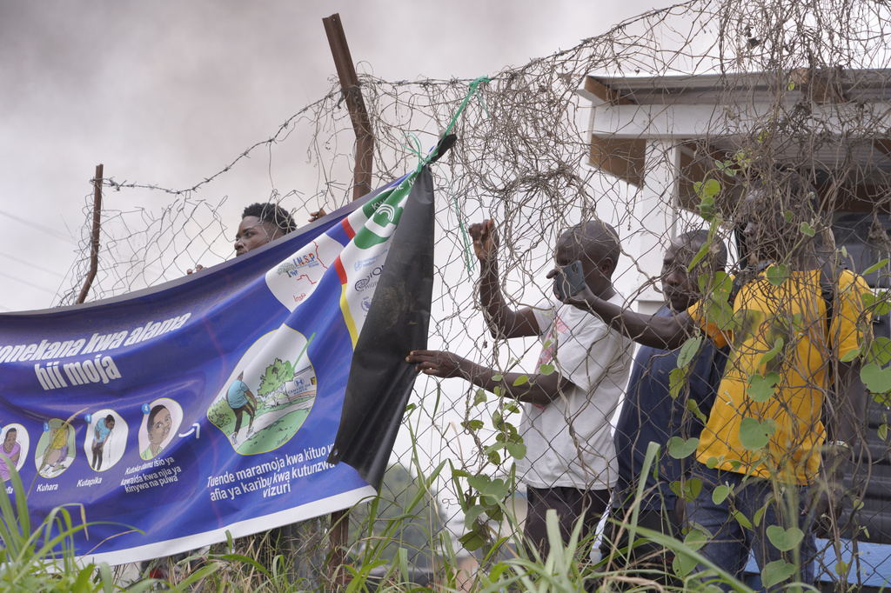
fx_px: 1559
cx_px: 446
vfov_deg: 21.6
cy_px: 296
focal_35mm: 63
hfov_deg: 31.9
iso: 125
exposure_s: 1/320
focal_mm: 63
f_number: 4.5
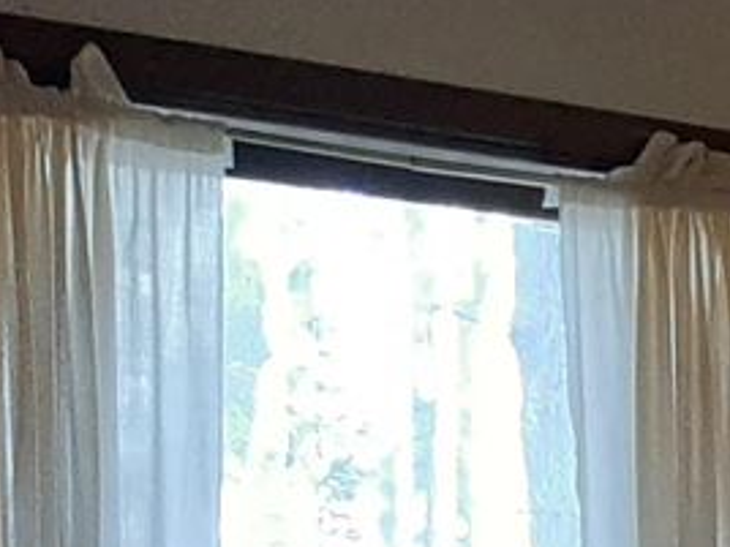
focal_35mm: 124
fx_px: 2615
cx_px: 1474
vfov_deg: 11.0
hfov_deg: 13.5
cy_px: 1061
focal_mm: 3.93
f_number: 1.7
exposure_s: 1/60
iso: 200
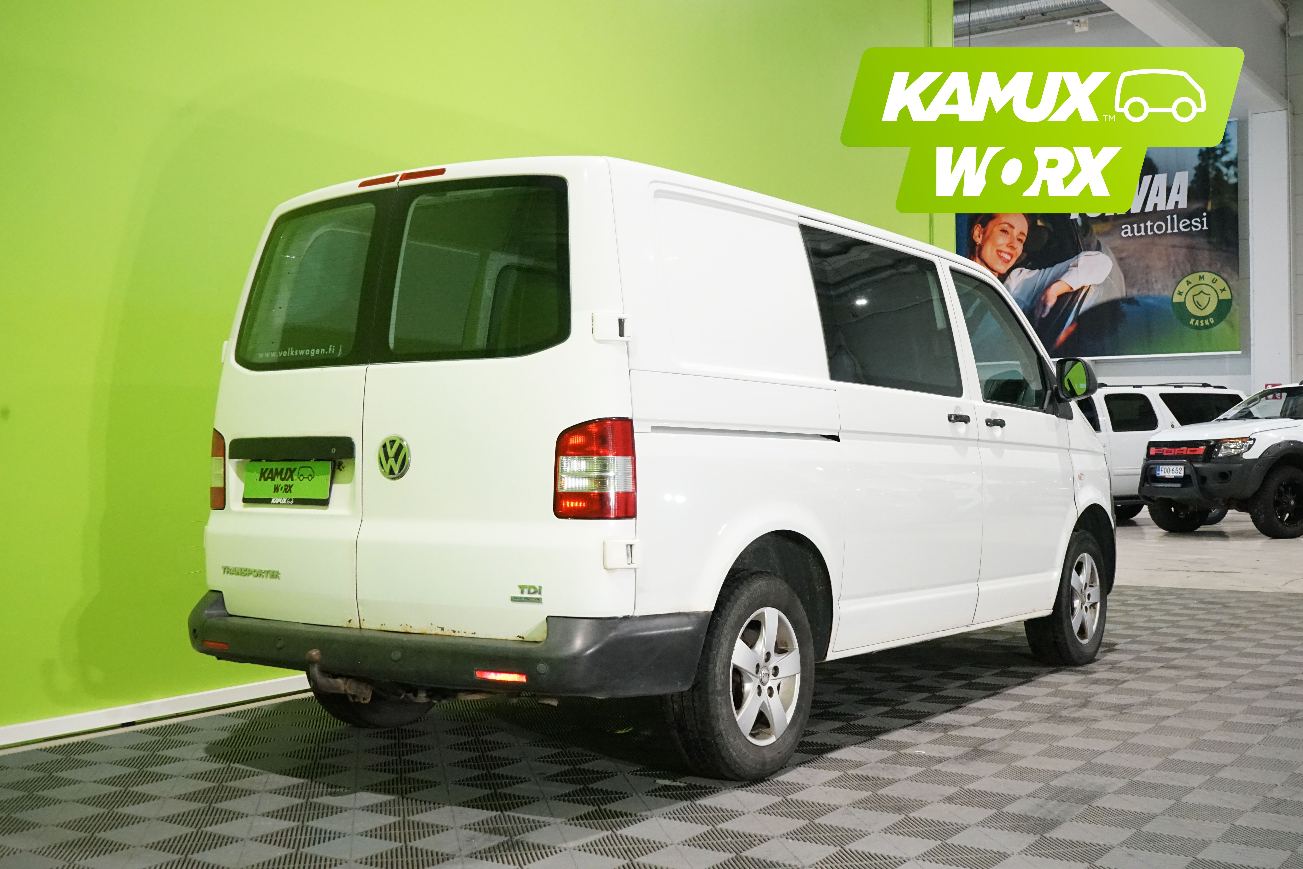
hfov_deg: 49.6
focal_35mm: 39
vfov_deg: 34.2
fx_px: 1411
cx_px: 652
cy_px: 434
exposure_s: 1/125
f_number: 8
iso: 6400
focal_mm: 39
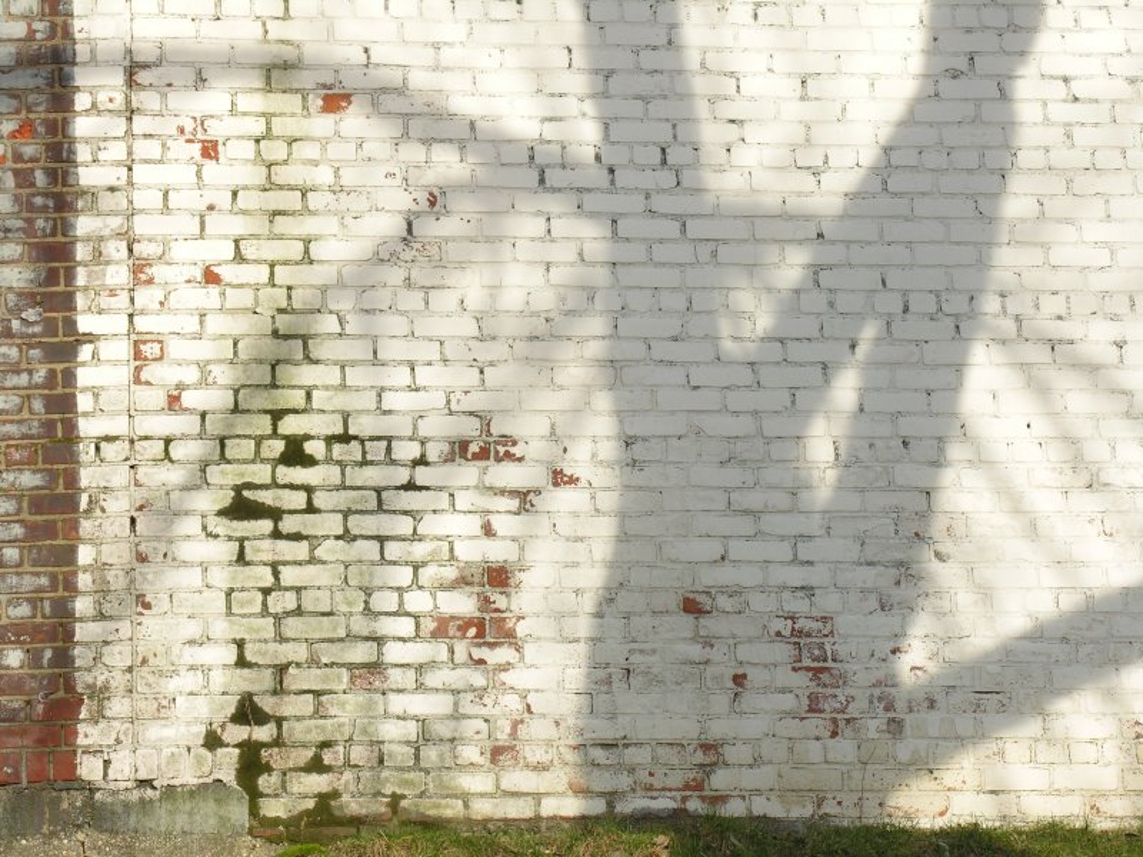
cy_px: 428
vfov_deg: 11.7
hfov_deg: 15.5
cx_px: 572
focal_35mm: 127
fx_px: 4193
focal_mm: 32.4
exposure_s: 1/98.4
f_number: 7.6
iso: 50
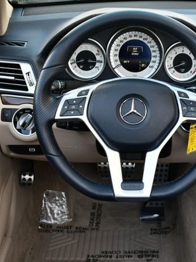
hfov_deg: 22.3
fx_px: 483
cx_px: 183
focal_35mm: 64
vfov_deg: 30.3
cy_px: 130
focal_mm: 22
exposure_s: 1/250
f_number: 4
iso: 400
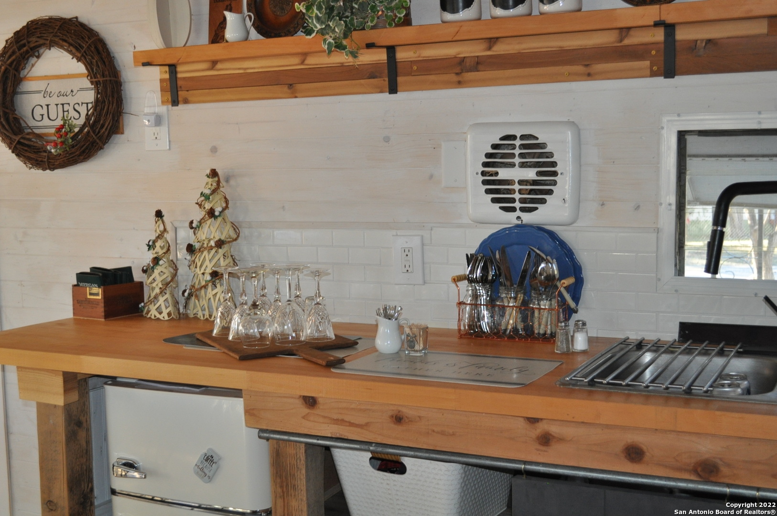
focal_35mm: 48
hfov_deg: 41.2
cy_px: 258
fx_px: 1035
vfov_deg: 28.0
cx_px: 388
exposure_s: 1/60
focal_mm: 32
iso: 800
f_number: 4.8
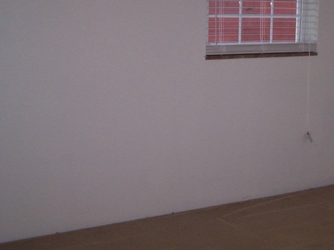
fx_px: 588
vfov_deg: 24.0
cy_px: 106
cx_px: 261
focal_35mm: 61
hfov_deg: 31.0
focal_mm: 6.3
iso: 140
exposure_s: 1/60
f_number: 2.8
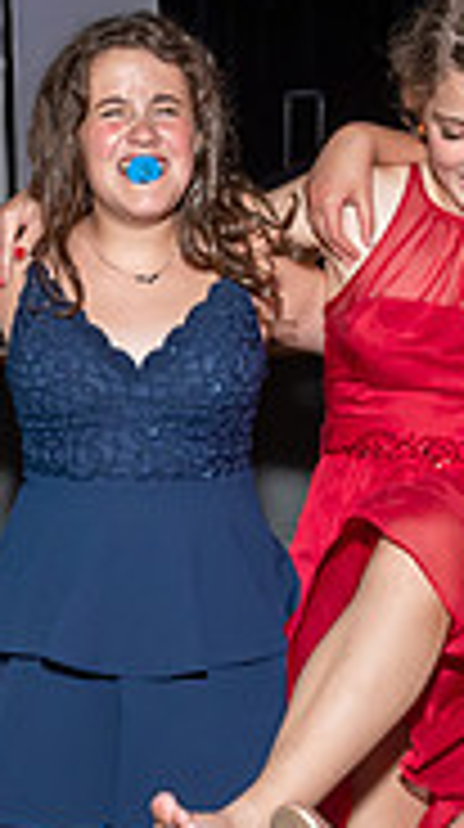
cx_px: 87
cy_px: 633
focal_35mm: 96
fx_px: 2108
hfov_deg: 12.5
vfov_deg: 22.0
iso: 400
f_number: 5.6
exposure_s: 1/250
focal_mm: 17
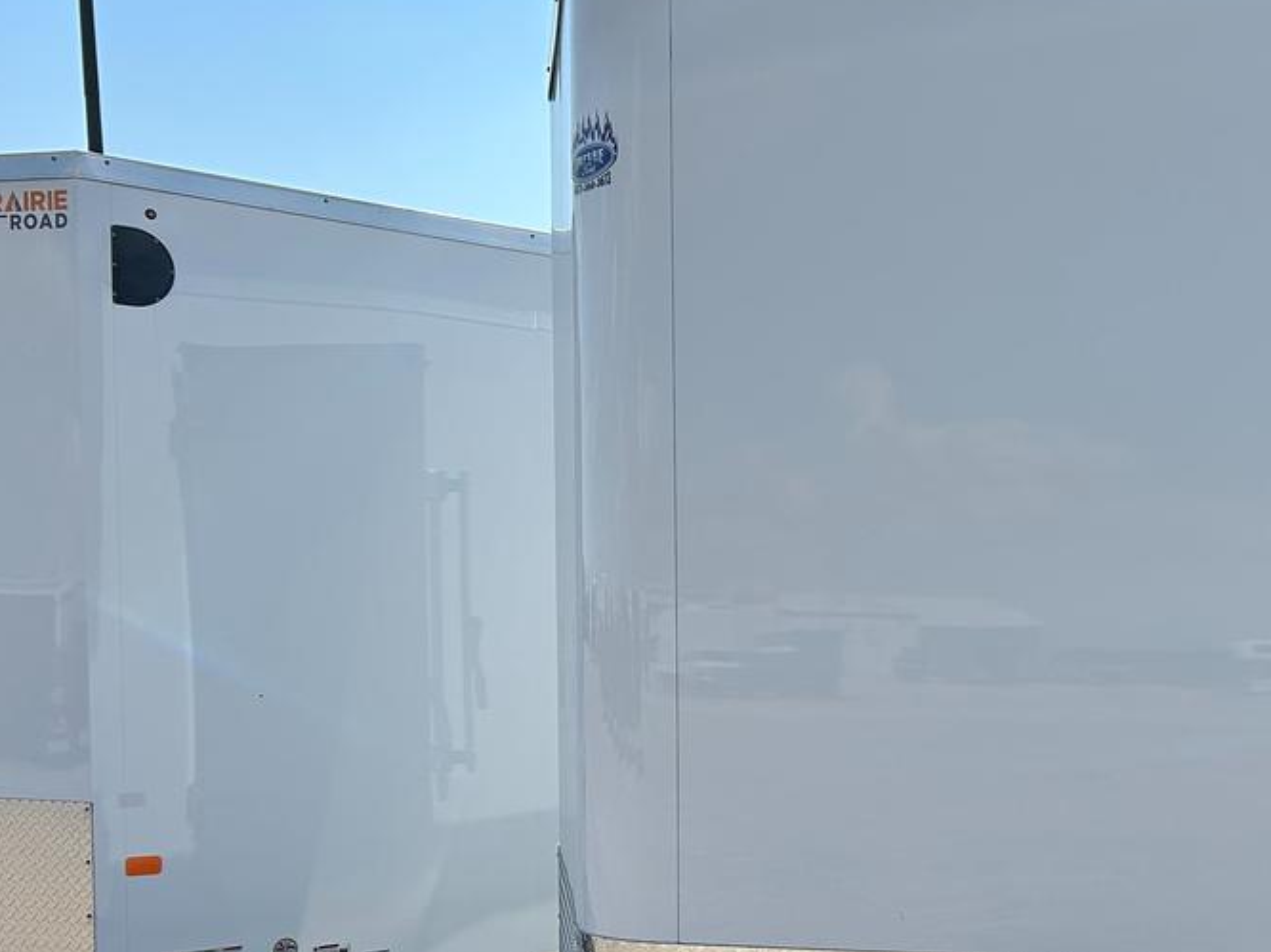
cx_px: 1151
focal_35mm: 50
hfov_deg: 35.8
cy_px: 708
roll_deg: +0.8
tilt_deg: -6.5
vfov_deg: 28.7
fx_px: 1835
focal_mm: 5.7
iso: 50
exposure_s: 1/5076
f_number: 1.5
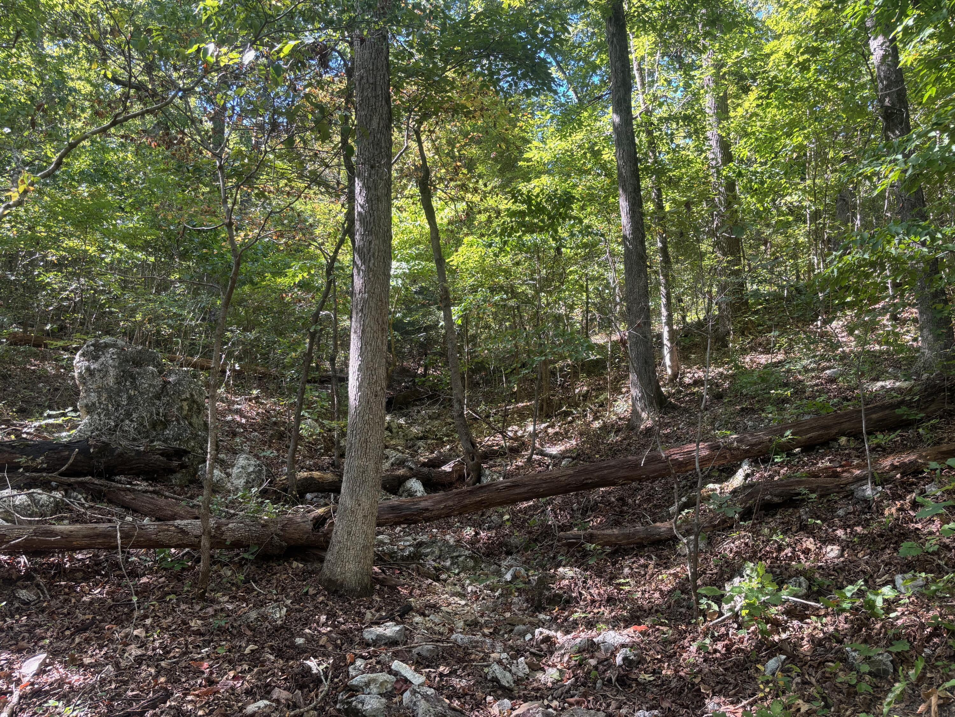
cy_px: 358
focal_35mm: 26
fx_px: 717
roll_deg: -2.8
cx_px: 478
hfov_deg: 67.3
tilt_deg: +3.4
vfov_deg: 53.1
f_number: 1.6
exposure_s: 1/121
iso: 50
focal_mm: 5.96
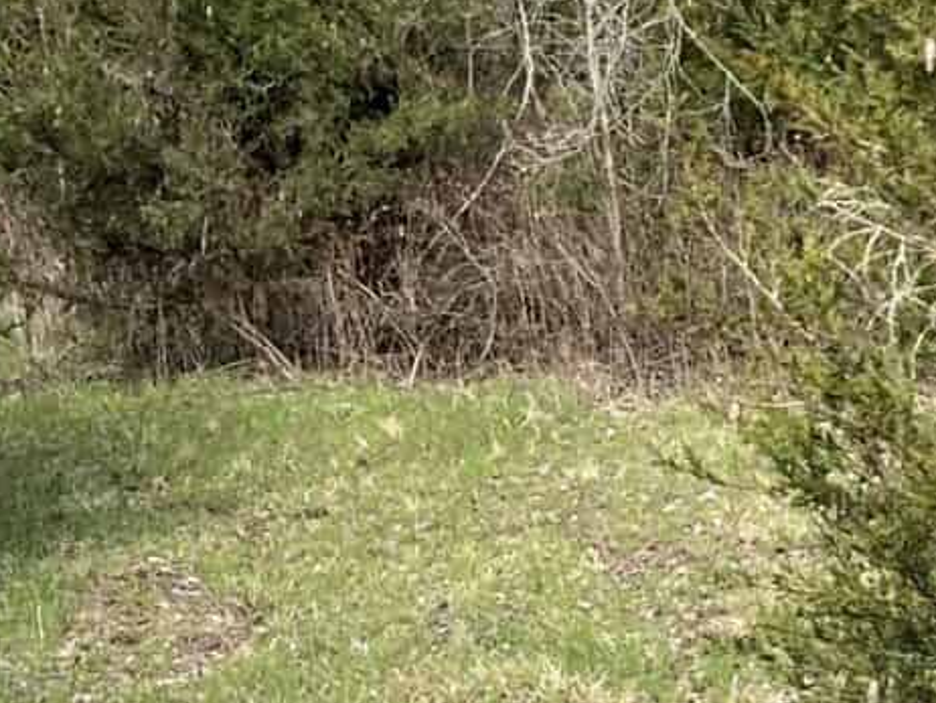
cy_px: 346
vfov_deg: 10.3
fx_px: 3896
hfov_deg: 13.6
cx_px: 205
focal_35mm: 144
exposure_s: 1/1669
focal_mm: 5.7
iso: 50
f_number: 1.5
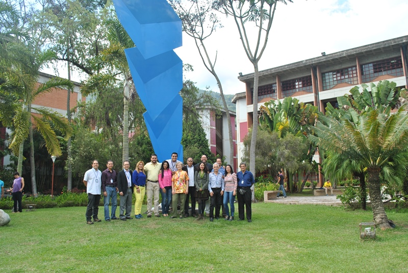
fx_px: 340
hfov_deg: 61.9
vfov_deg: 43.7
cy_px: 136
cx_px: 204
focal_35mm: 30
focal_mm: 20
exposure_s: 1/160
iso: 100
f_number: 6.3
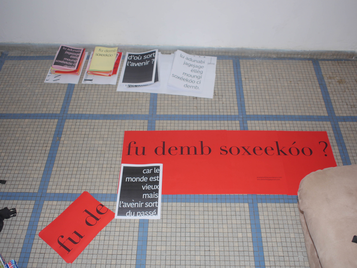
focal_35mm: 34
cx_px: 178
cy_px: 134
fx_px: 351
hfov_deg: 54.0
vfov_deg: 41.8
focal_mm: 17
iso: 200
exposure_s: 1/80
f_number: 2.8
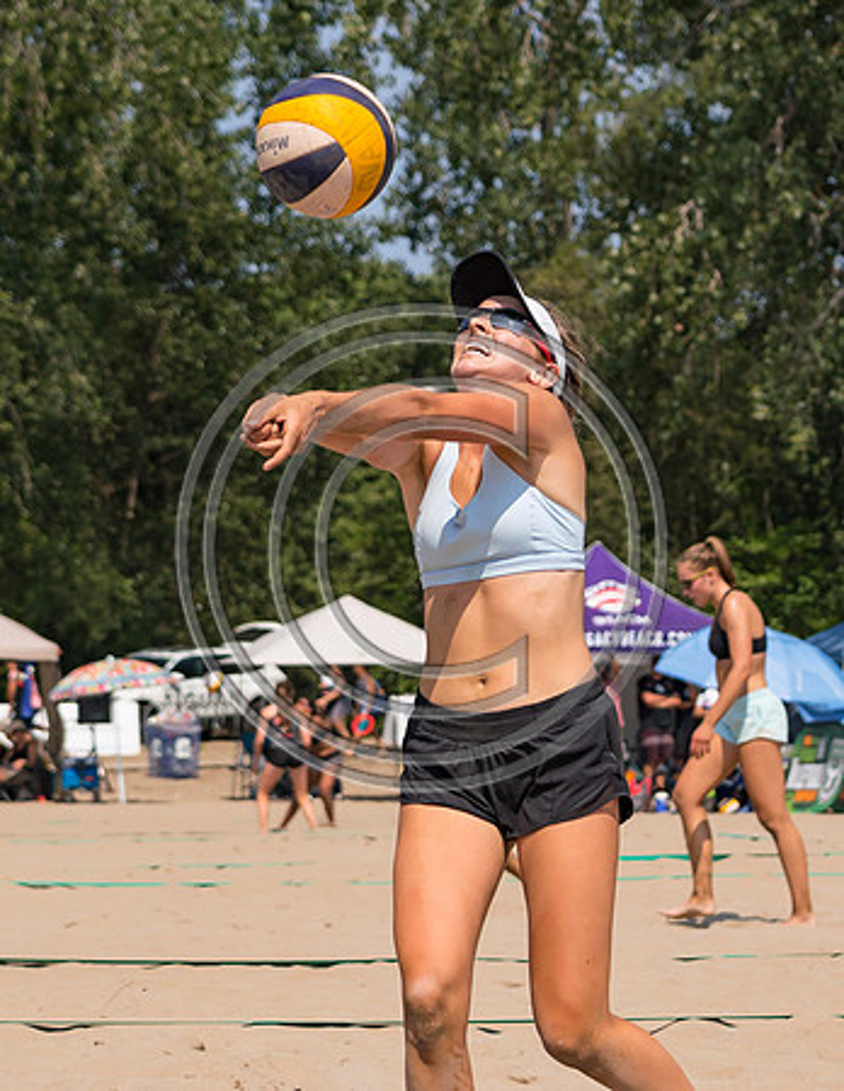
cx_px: 536
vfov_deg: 16.3
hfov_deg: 12.6
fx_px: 3820
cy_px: 546
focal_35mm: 120
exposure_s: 1/2500
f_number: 4
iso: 200
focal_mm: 56
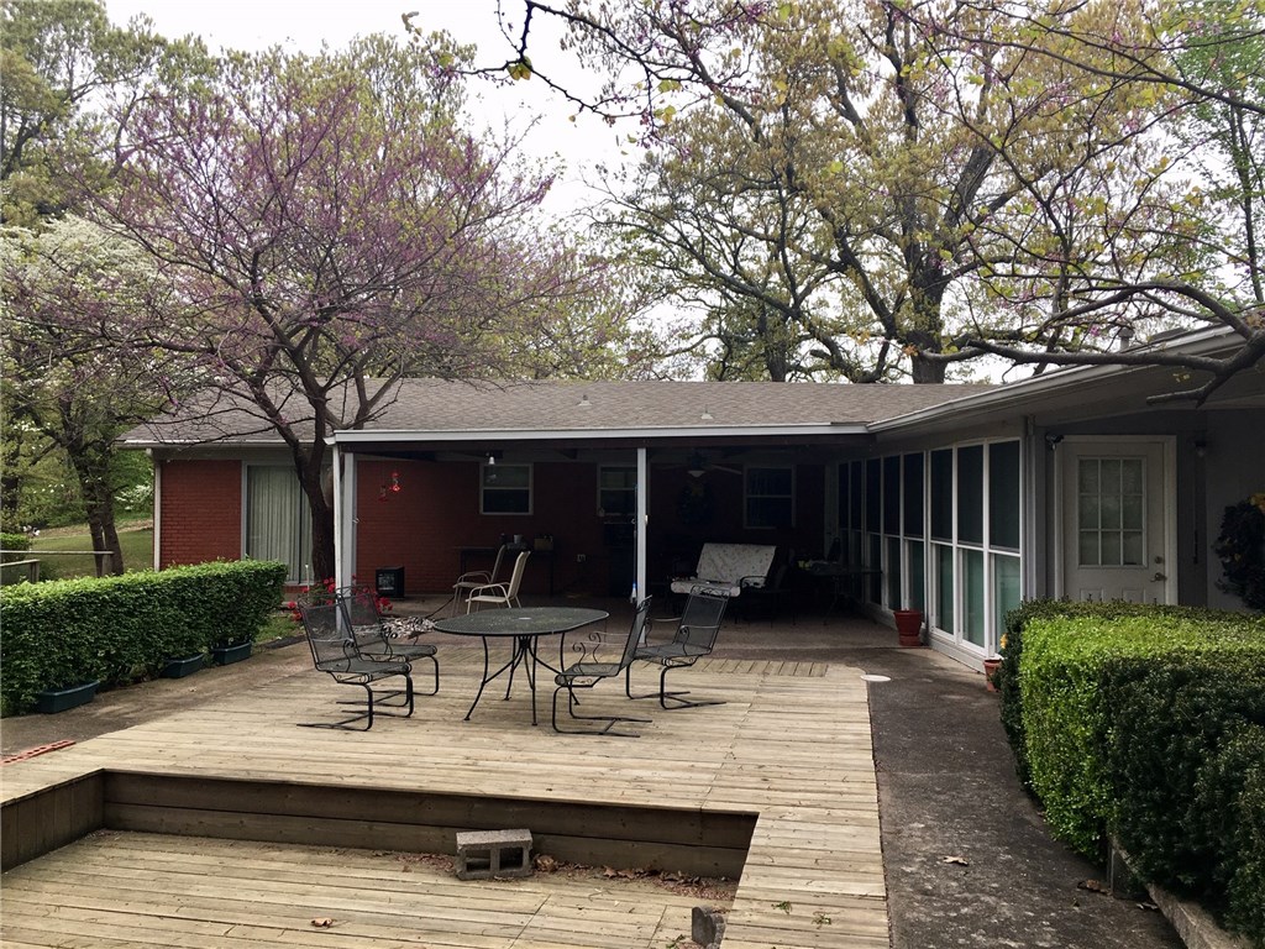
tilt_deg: +2.0
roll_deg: -0.9
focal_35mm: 29
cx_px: 632
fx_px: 1060
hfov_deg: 61.7
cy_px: 474
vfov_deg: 48.2
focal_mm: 4.15
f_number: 2.2
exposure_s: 1/40
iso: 25
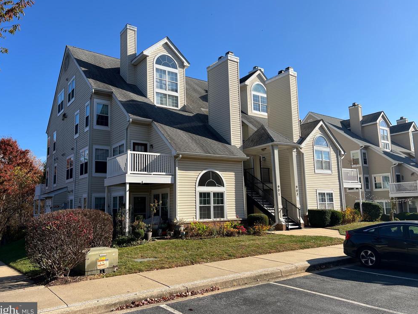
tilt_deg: +8.6
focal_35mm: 27
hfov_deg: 65.3
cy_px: 157
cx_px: 201
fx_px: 326
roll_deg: +1.4
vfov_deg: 51.4
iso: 50
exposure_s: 1/3460
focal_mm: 5.7
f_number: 1.5
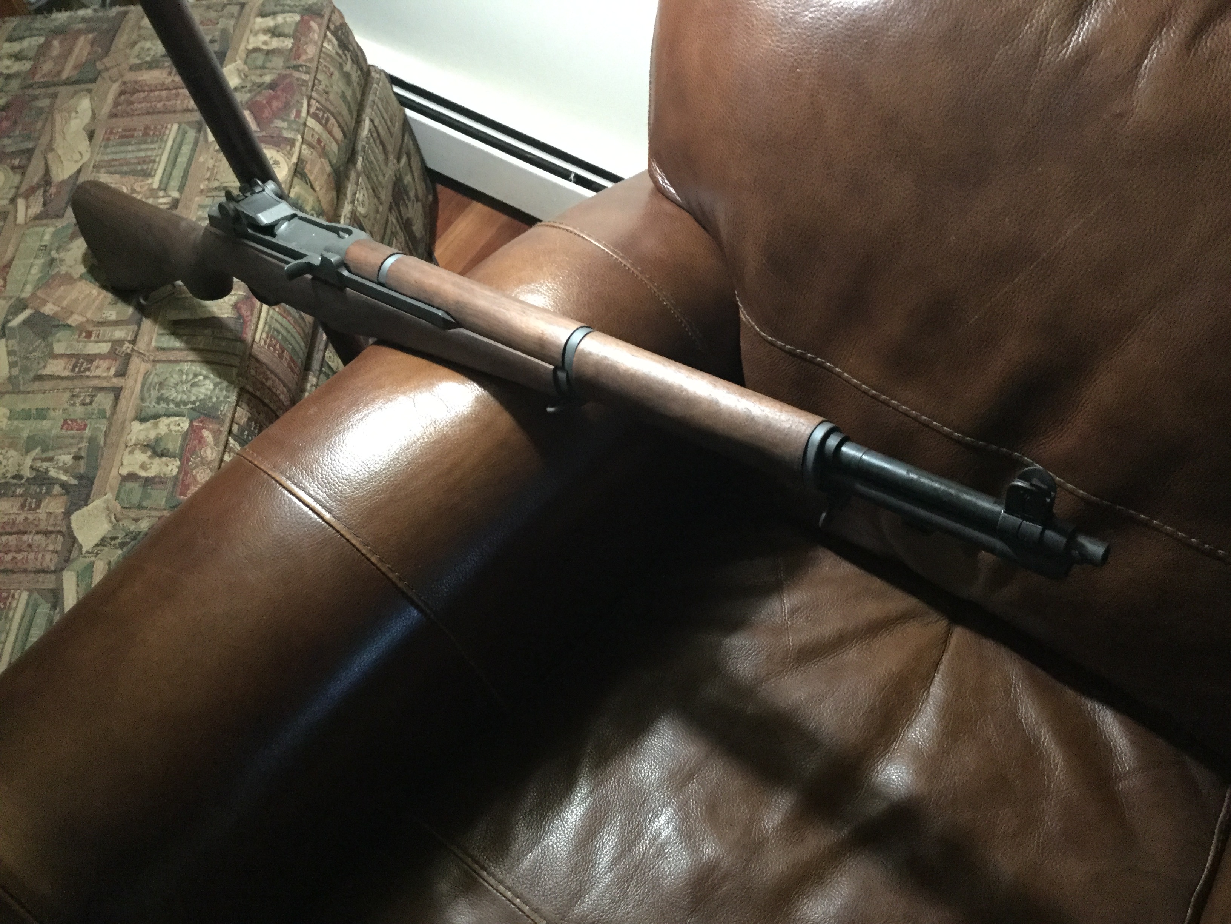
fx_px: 1102
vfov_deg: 45.4
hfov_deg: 58.4
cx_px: 616
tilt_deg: -60.1
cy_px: 462
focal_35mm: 31
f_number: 2.4
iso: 400
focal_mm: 3.3
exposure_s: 1/15
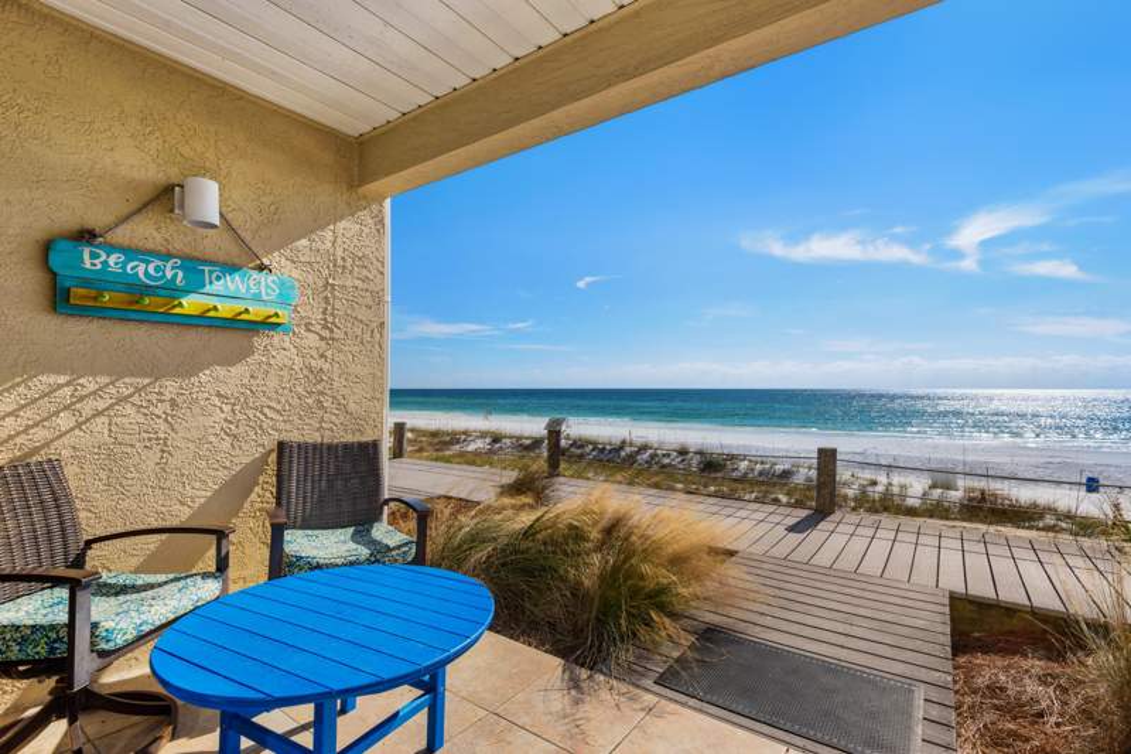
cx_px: 566
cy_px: 377
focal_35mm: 16
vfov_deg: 73.7
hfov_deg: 96.7
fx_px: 503
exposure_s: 1/800
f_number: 11
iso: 100
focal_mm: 16
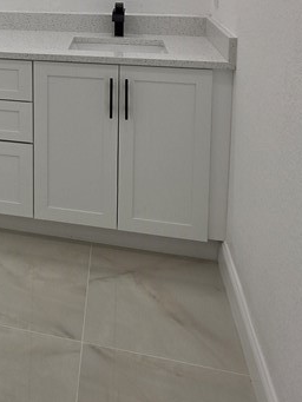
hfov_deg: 33.1
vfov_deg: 40.5
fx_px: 453
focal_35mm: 39
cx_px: -14
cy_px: -19
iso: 40
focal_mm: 2.2
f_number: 1.9
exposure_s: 1/120
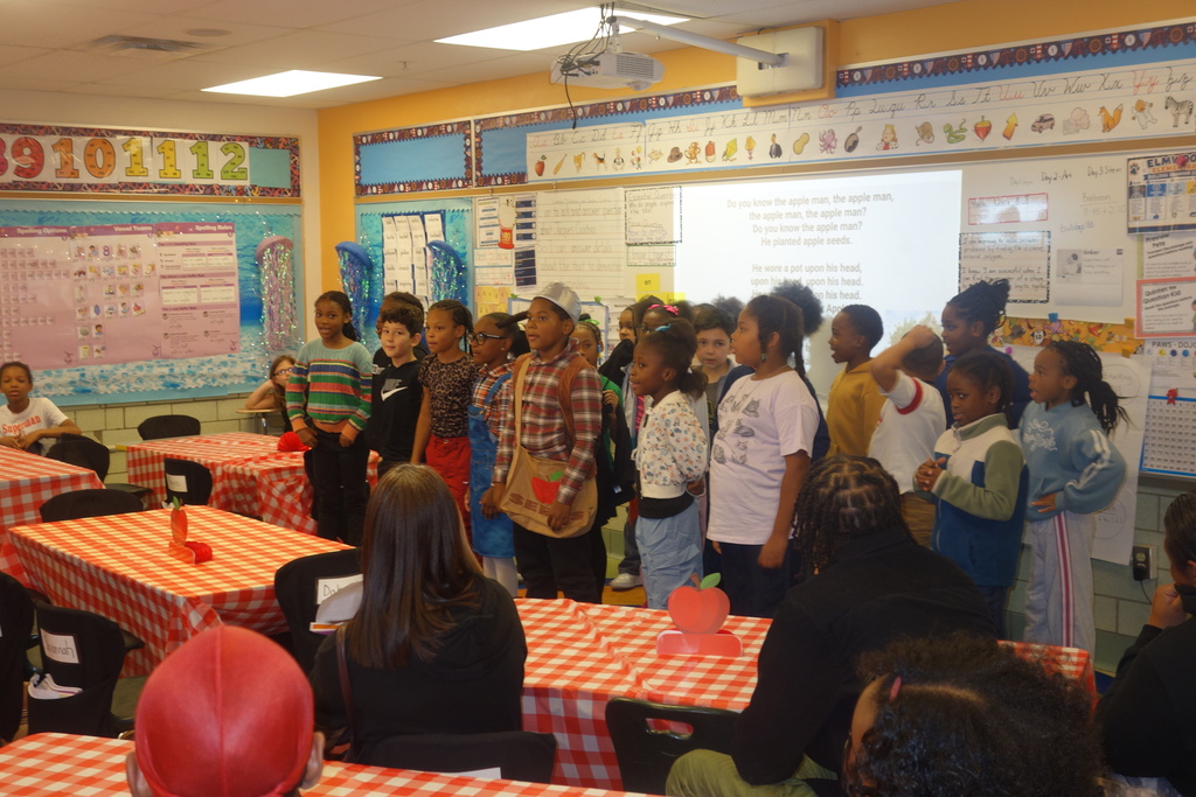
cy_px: 398
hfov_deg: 43.6
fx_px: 1495
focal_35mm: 45
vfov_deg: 29.9
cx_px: 598
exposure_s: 1/50
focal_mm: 16.59
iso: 200
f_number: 3.2
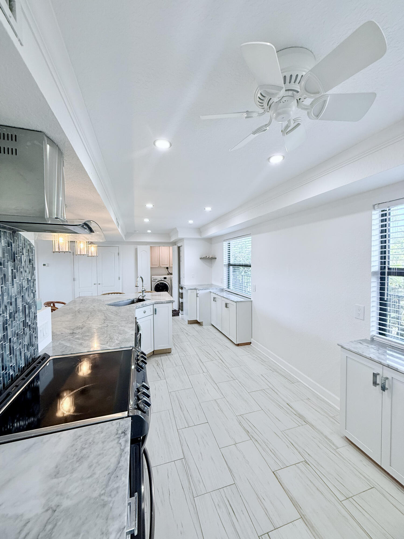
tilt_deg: -1.0
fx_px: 218
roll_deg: +0.1
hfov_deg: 85.7
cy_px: 270
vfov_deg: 102.1
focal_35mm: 14
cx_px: 202
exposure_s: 1/120
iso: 160
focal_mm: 2.22
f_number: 2.2
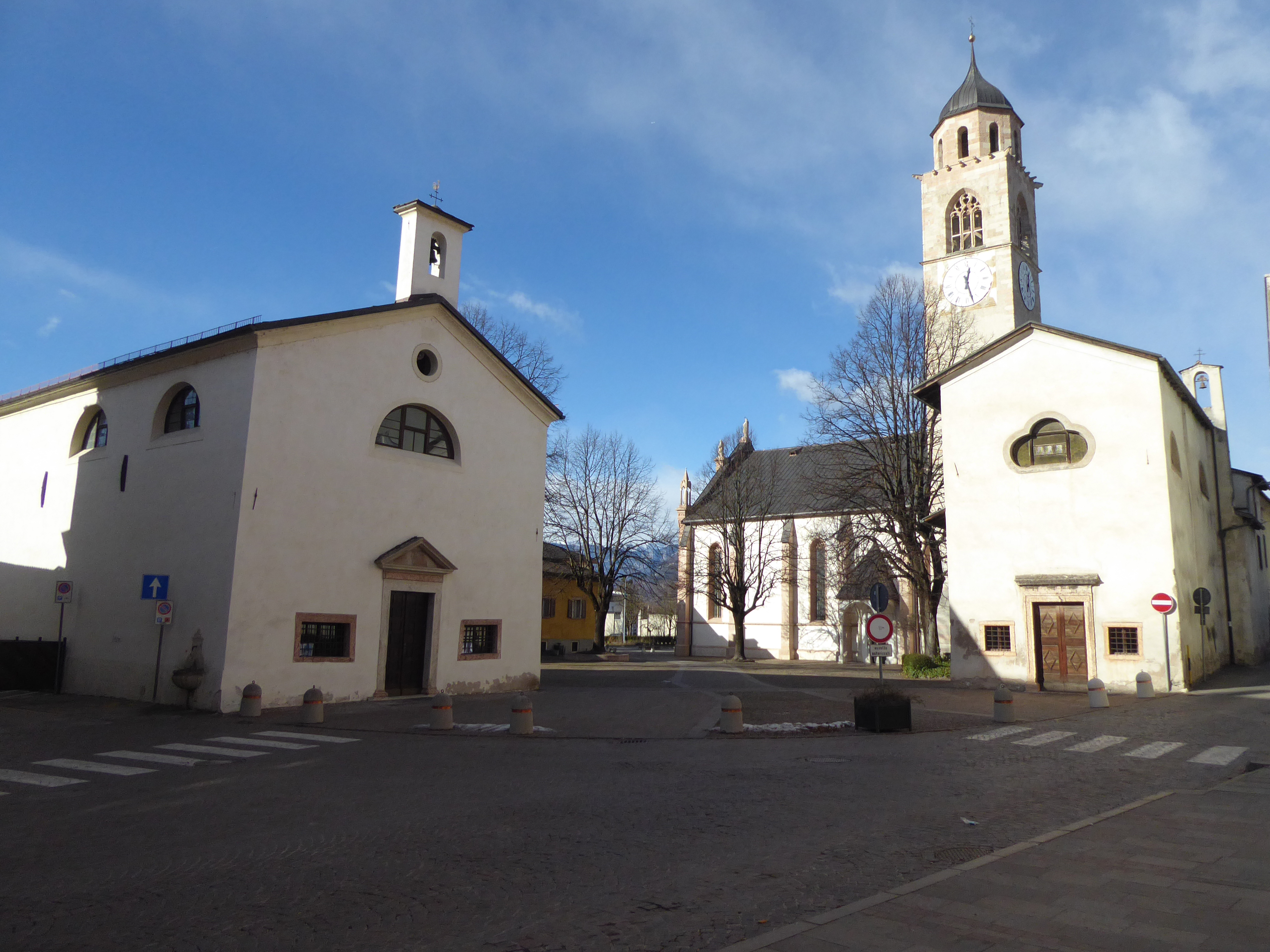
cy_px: 476
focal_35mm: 24
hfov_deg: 71.6
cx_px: 635
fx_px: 881
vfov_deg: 56.8
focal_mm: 4.3
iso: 200
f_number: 3.3
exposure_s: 1/2000
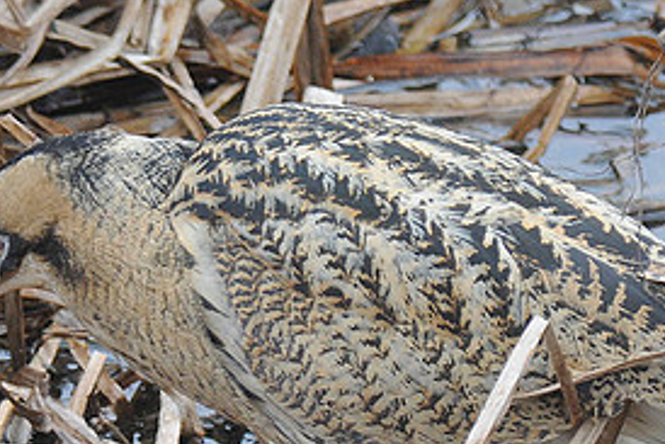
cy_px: 372
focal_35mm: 1905
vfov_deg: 0.7
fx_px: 35207
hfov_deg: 1.1
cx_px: 240
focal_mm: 600
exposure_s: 1/500
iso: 720
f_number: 5.6
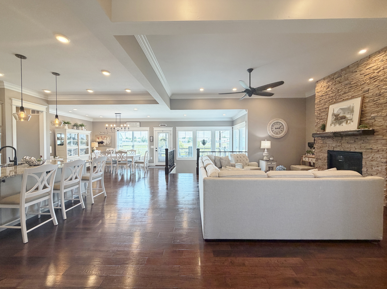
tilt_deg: -1.2
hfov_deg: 102.1
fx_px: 156
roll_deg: +0.8
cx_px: 194
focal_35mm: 14
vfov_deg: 85.6
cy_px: 144
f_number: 2.2
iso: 160
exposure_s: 1/120
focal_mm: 2.22
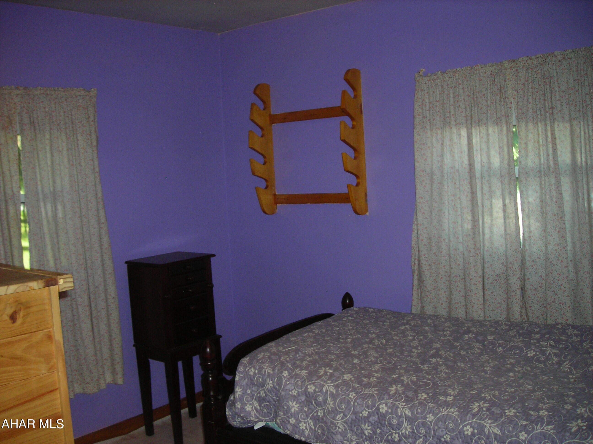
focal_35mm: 38
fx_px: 651
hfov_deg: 49.0
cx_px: 296
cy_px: 222
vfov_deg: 37.7
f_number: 3.2
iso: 106
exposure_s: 1/60.1
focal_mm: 6.3
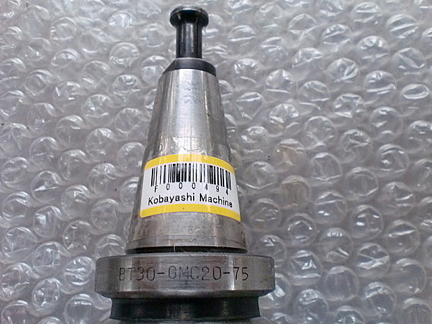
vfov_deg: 40.7
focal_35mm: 35
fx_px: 437
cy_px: 162
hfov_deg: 52.6
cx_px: 216
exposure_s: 1/60
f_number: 3.1
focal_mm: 6.3
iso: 500
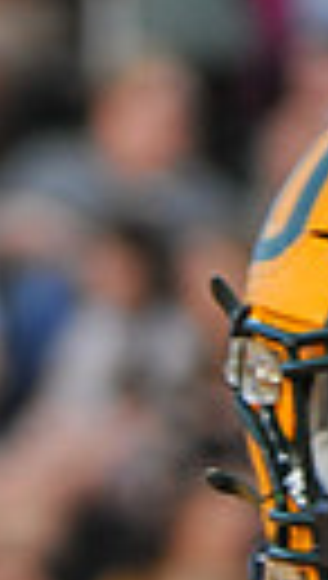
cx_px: -431
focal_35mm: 939
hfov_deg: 1.3
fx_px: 14453
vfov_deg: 2.3
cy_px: 1250
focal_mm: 200
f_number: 6.3
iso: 2000
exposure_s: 1/100
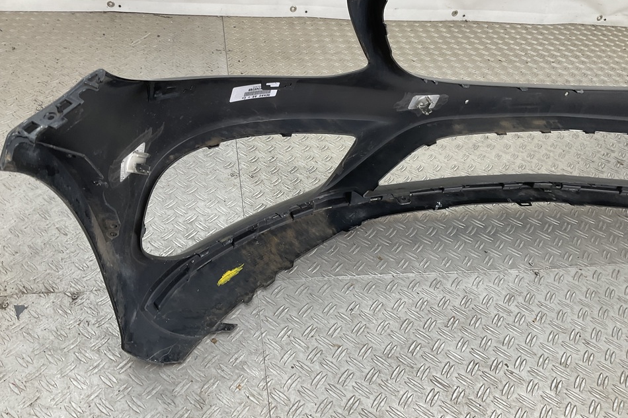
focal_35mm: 32
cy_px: 172
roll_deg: -9.2
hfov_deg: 58.7
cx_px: 301
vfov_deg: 41.0
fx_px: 558
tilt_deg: -37.9
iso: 32
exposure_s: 1/120
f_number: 1.8
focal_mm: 3
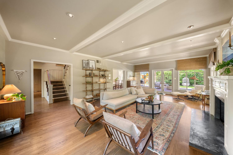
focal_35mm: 12
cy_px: 78
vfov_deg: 90.0
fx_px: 78
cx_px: 116
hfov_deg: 112.6
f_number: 8
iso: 500
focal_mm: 12
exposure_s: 1/13
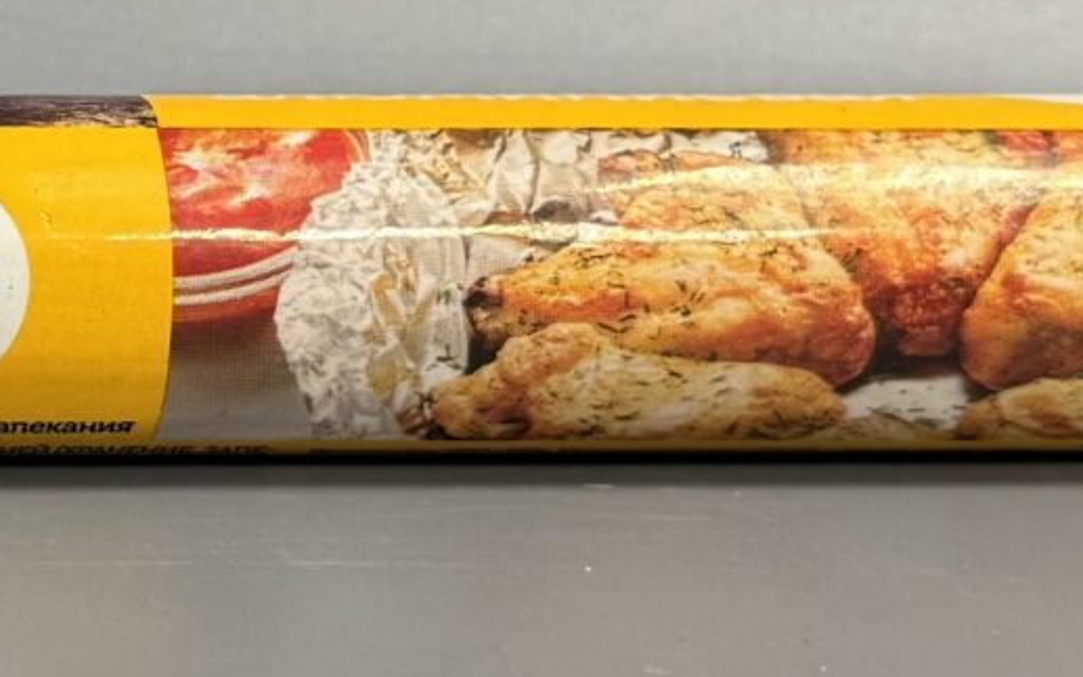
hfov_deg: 15.5
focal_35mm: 126
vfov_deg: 10.4
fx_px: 3719
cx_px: -432
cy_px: 138
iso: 125
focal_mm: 6.76
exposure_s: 1/50
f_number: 1.78
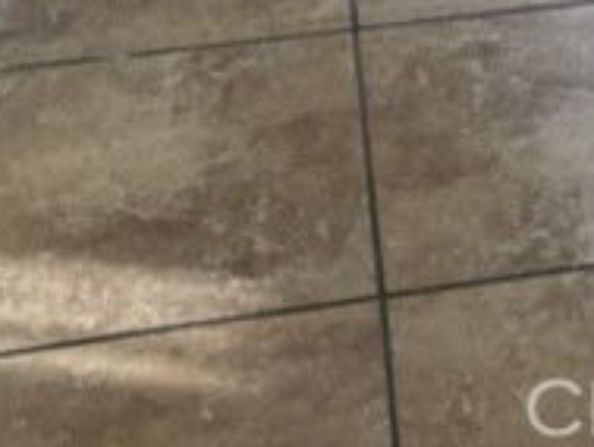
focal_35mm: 141
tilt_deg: -12.6
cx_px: 886
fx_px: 2421
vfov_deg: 9.1
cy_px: -757
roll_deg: -2.6
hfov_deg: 13.2
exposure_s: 1/216
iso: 40
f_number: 1.5
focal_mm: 5.7
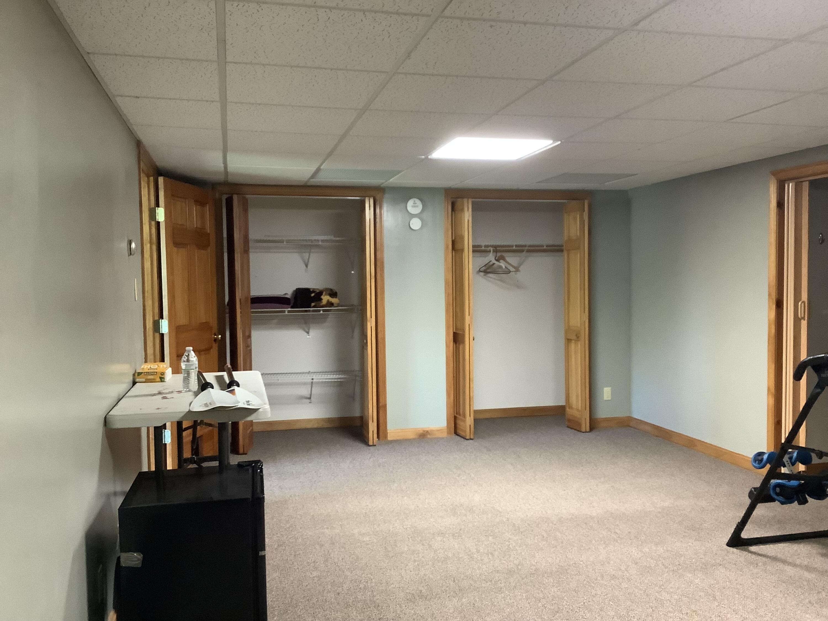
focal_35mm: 31
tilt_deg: -3.2
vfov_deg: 45.4
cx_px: 414
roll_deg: +0.0
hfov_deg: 58.4
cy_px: 310
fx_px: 742
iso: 320
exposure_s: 1/30
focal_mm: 3.3
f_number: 2.4
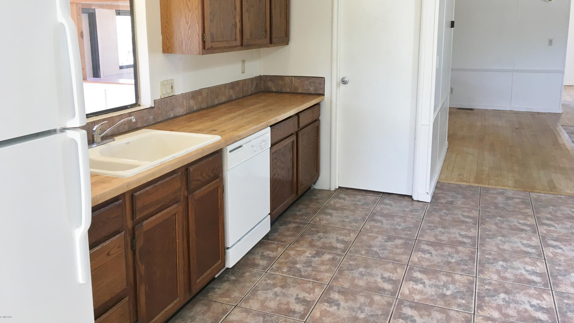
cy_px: 112
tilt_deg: -9.2
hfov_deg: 61.0
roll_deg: -0.6
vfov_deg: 36.4
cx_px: 285
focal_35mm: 32
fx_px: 487
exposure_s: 1/30
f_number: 2.2
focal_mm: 4.15
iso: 32
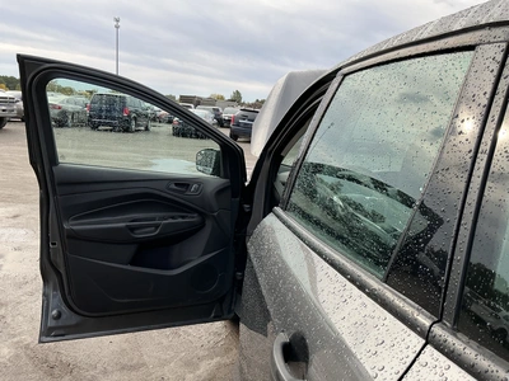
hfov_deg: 63.4
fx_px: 412
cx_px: 254
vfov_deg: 49.7
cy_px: 190
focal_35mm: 28
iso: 25
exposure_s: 1/504
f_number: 1.8
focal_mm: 3
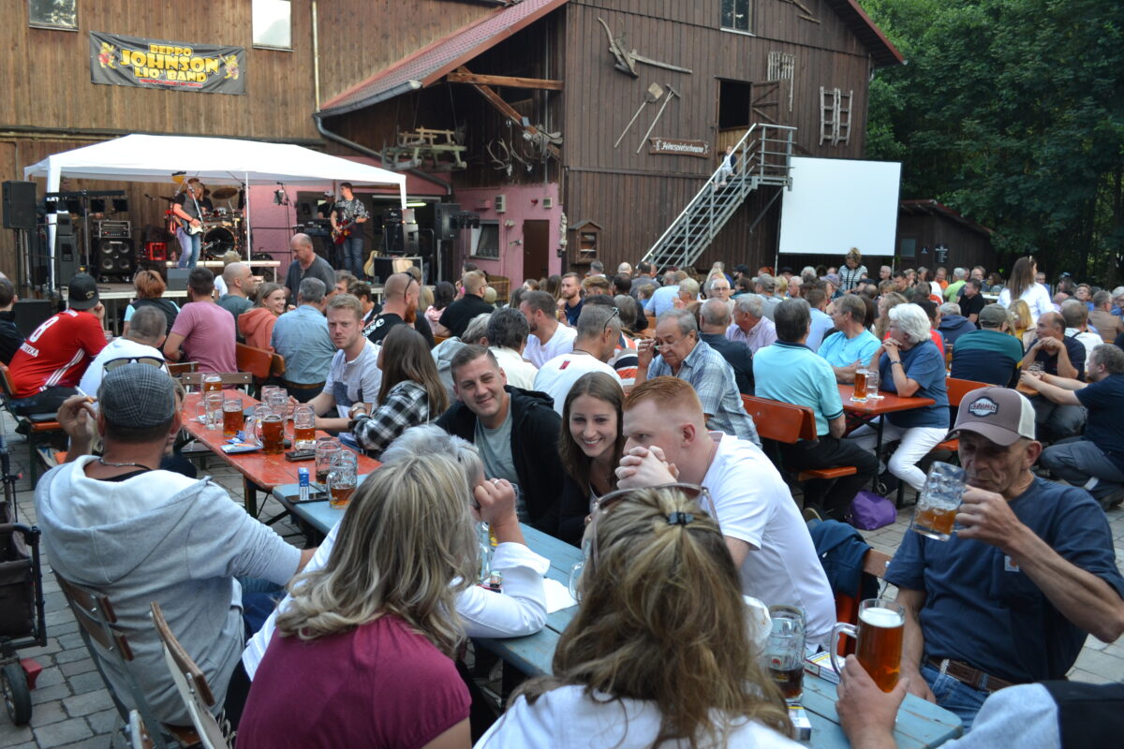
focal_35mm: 27
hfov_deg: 67.4
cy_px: 374
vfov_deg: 47.9
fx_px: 843
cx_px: 562
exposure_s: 1/80
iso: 400
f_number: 4.5
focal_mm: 18
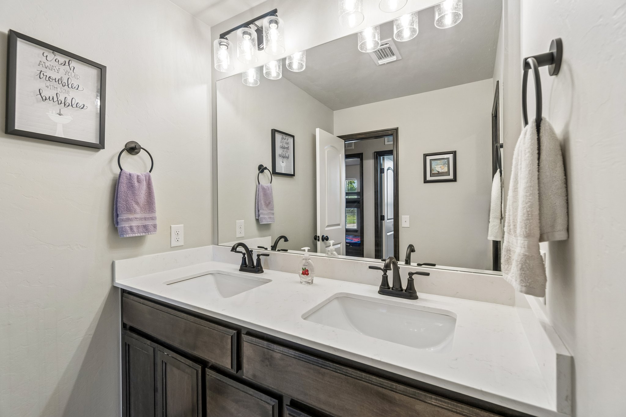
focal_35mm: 15
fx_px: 261
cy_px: 208
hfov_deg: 100.4
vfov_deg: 77.3
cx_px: 313
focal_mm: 10
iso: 200
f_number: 6.3
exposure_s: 1/50
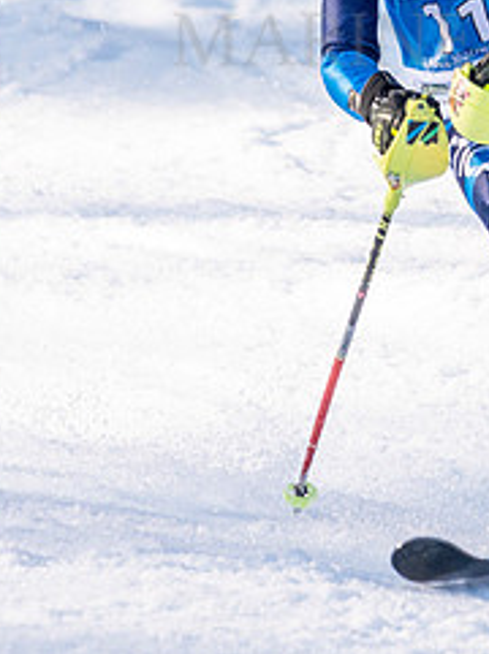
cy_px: 157
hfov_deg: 0.9
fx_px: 30122
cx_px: 465
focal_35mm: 1595
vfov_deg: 1.2
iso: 1250
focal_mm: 560
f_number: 8
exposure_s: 1/2000
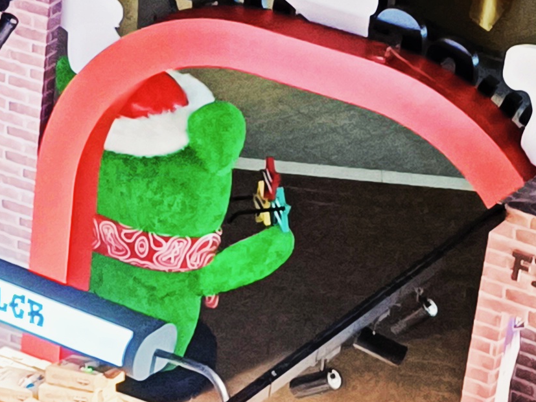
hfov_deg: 10.1
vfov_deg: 7.8
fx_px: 2943
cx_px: -252
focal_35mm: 190
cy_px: 414
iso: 1449
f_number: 1.7
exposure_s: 1/50
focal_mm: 4.7
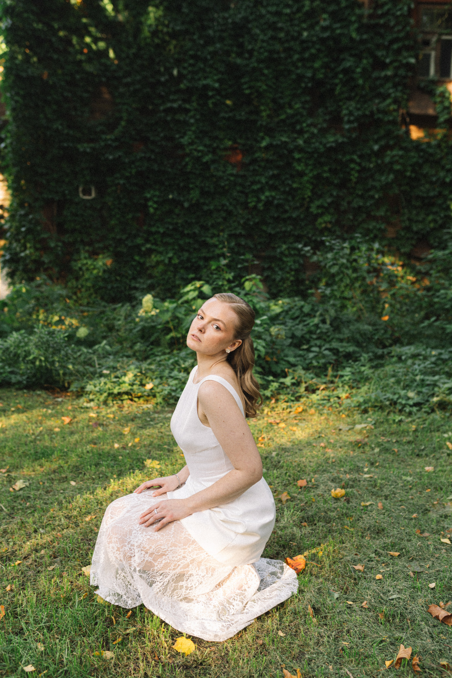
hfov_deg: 37.9
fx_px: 659
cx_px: 226
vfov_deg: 54.4
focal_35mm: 35
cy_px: 339
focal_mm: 35
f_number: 2.5
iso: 250
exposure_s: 1/200
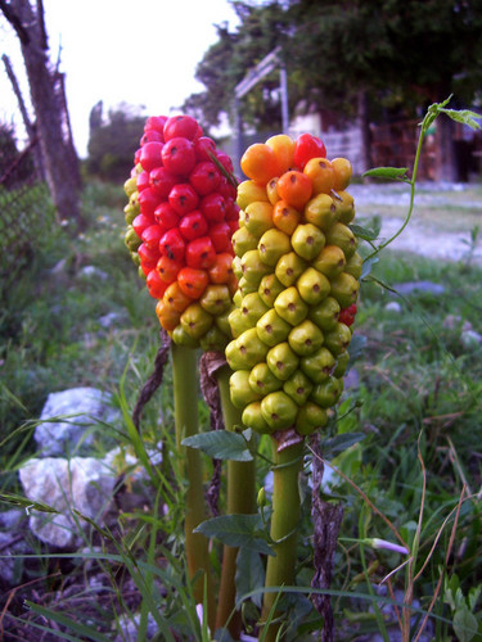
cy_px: 321
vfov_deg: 54.0
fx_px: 631
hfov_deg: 41.8
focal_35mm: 34
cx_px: 241
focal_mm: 5.6
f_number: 2.7
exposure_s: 1/30
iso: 160
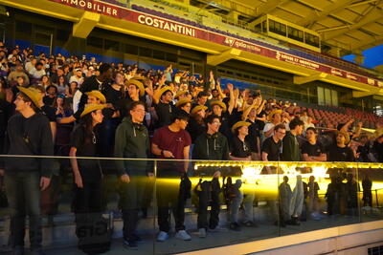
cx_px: 192
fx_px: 317
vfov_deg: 43.9
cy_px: 128
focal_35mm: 30
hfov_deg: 62.3
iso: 12800
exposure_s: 1/100
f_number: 2.8
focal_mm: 29.8
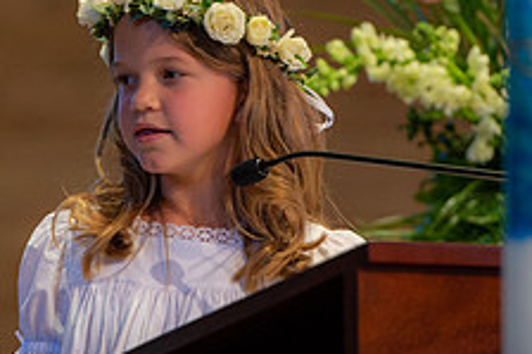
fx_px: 7664
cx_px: 195
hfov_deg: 4.0
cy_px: 143
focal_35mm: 519
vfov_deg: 2.6
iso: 1600
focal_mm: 200
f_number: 4
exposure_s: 1/100
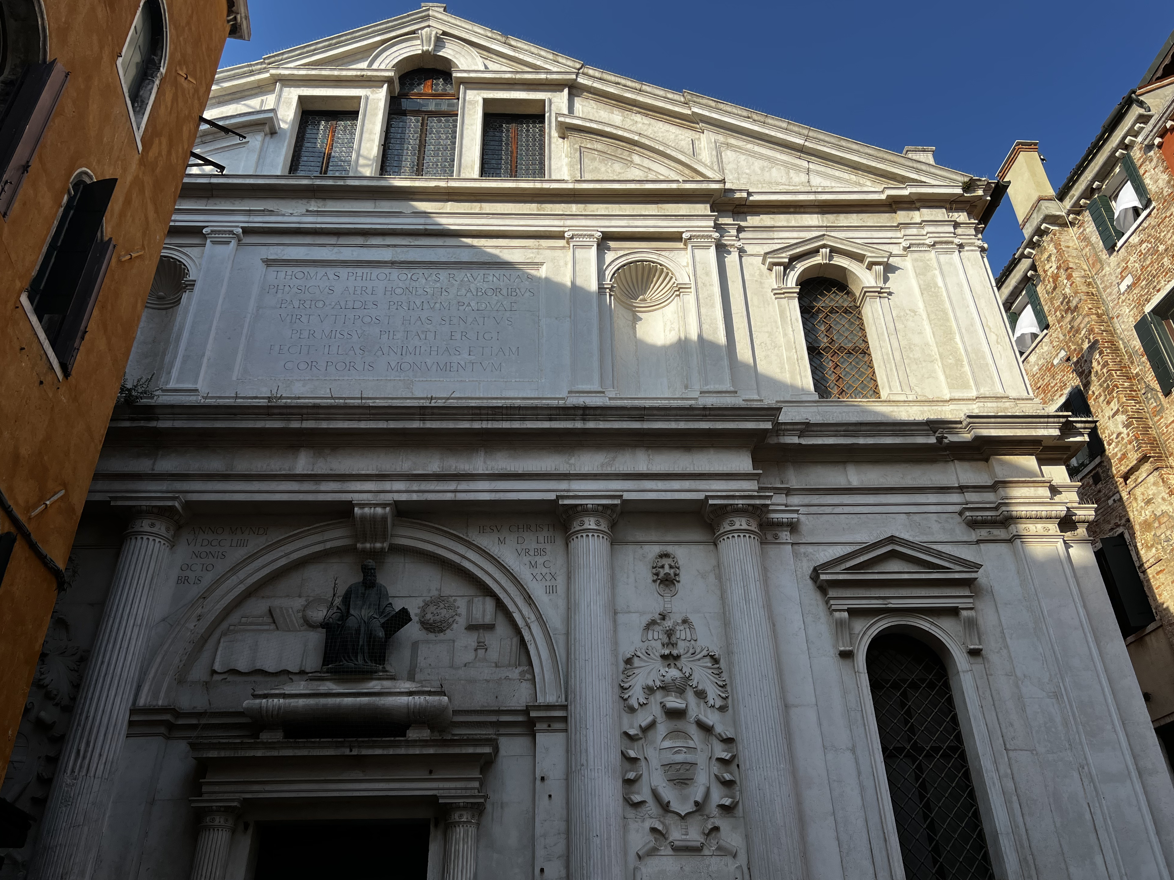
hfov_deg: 65.3
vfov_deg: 51.4
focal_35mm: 27
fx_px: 916
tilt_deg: +31.8
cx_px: 583
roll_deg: +1.8
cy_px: 437
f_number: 1.5
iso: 50
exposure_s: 1/2299
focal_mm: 5.7
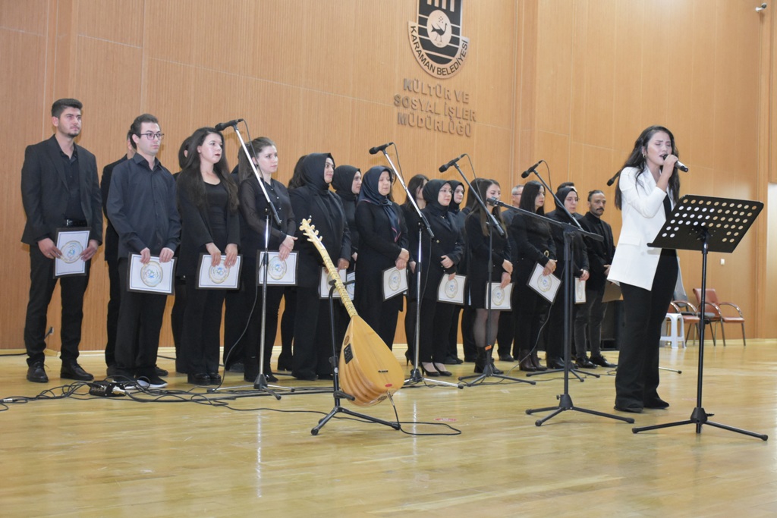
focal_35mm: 51
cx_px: 388
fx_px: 1101
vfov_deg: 26.5
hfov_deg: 38.9
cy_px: 259
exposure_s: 1/60
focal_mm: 34
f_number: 4.2
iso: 4500
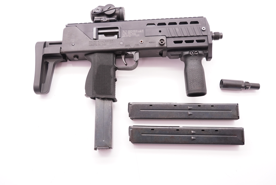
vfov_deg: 46.4
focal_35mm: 28
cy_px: 89
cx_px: 140
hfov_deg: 65.4
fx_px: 215
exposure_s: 1/125
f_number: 5.6
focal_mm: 18
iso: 1000
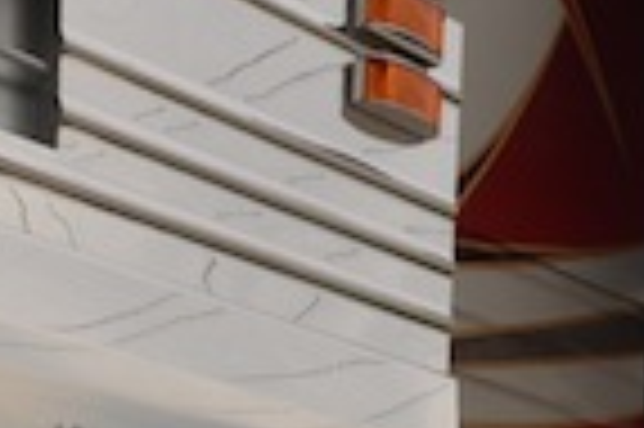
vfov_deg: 13.2
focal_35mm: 84
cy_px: 942
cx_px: 32
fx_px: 1501
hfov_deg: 23.4
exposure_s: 1/250
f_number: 14
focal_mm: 10
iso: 400
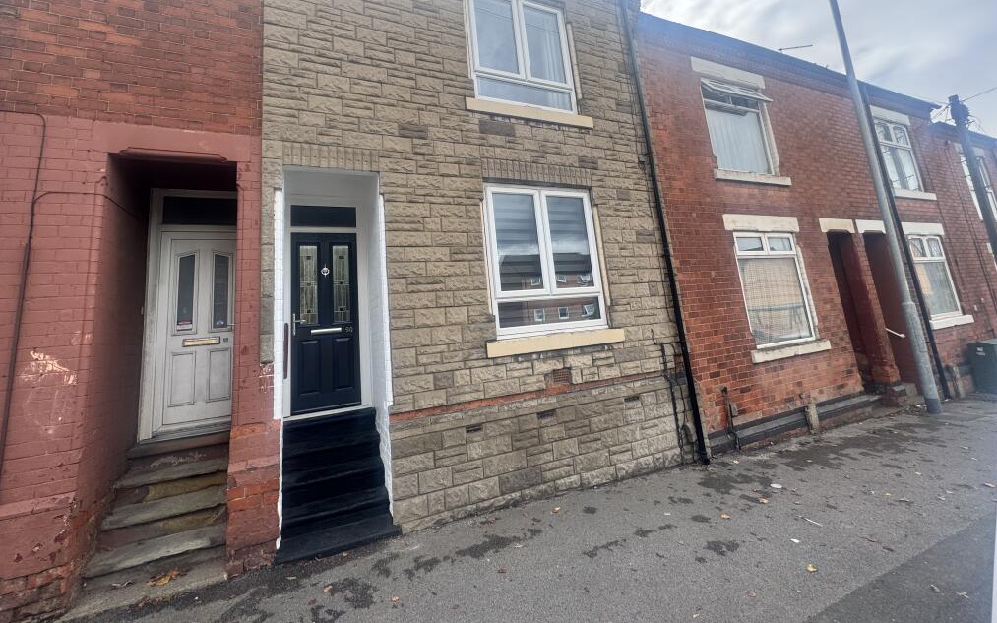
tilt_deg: +11.2
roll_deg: +4.5
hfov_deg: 101.5
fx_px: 408
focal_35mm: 15
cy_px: 251
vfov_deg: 74.0
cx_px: 496
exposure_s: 1/544
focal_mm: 2.22
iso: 40
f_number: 2.2
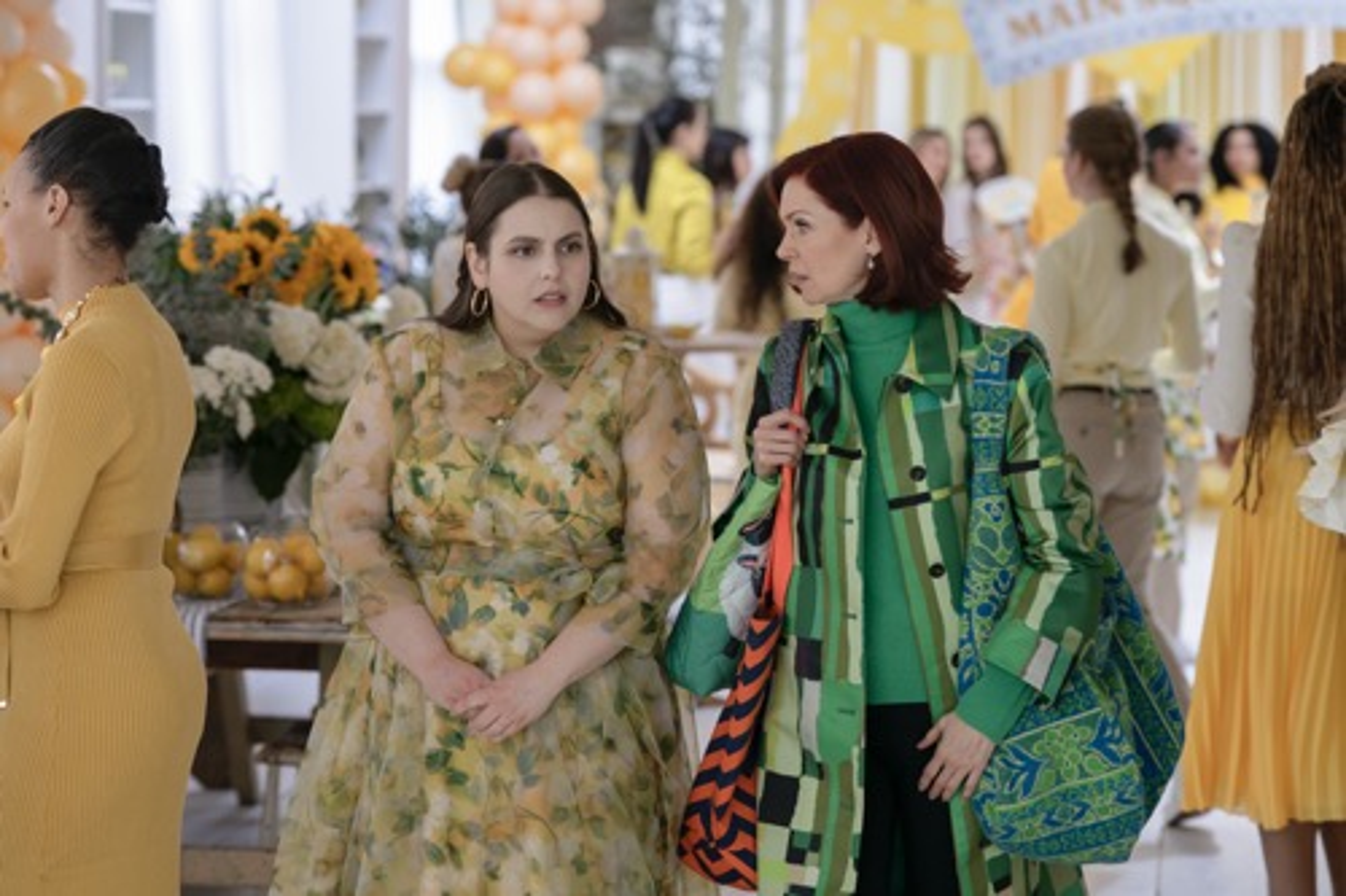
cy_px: 448
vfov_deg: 12.4
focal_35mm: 110
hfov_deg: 18.6
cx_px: 673
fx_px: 4111
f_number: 4
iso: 1000
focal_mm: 110
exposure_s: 1/250
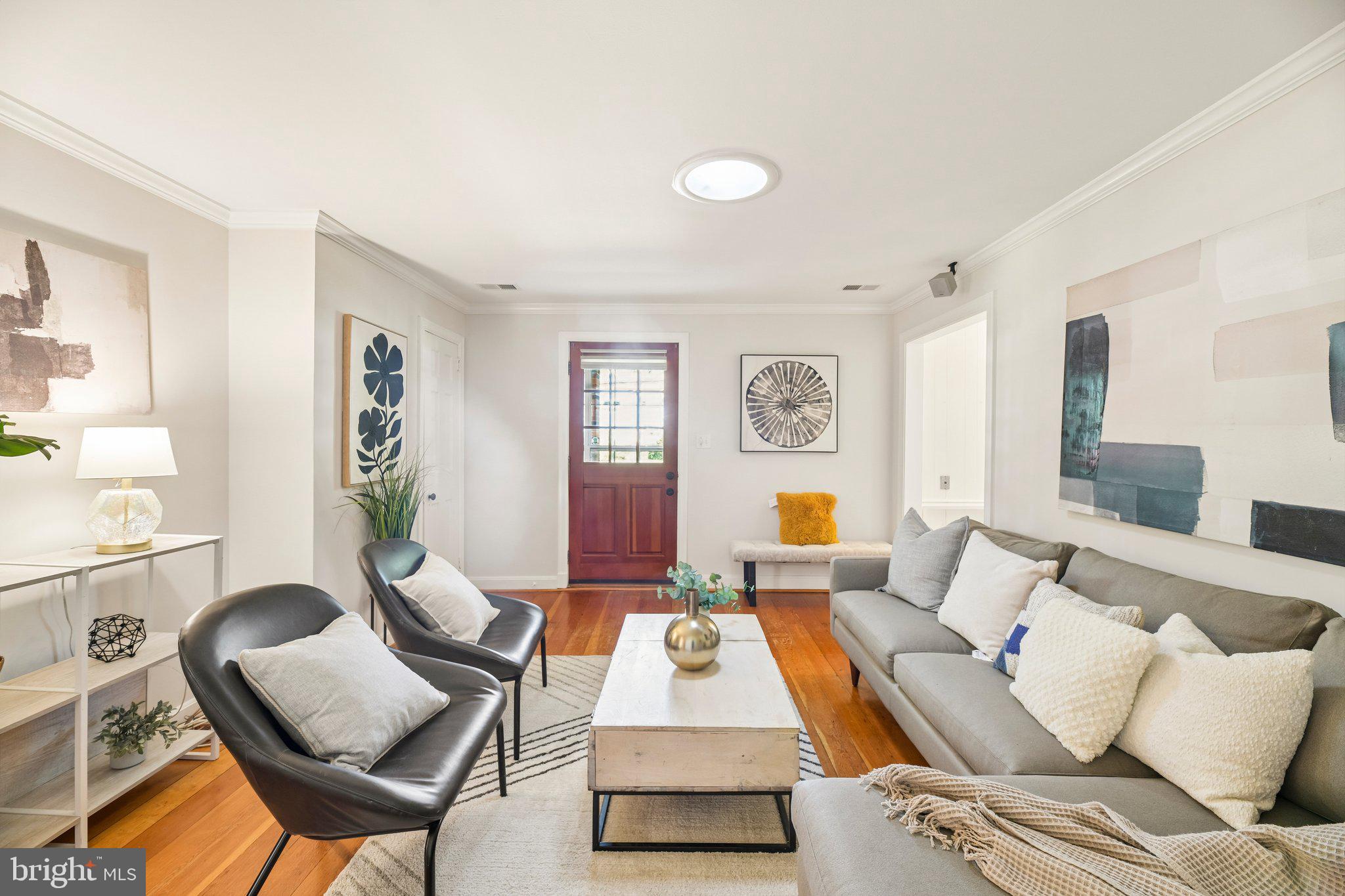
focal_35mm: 14
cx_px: 672
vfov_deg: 81.2
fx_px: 523
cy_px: 448
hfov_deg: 104.3
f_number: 8
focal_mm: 14
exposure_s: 1/4
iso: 400
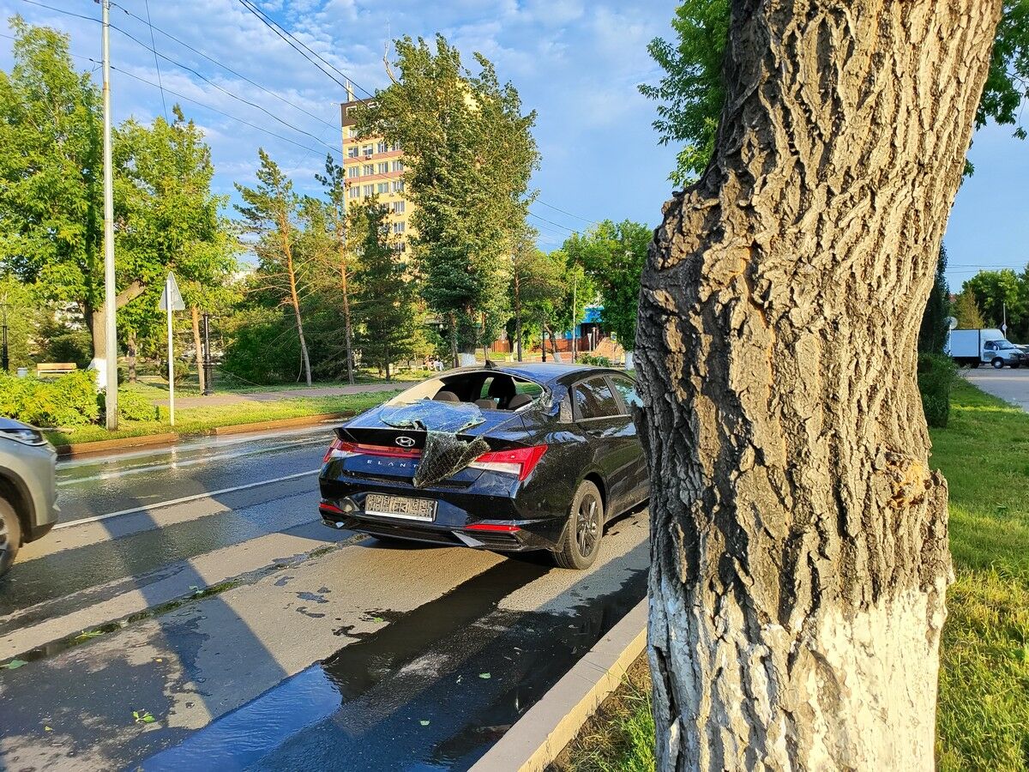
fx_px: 713
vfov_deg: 56.8
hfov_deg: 71.6
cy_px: 386
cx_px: 514
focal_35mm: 24
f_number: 1.89
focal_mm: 5.89
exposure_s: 1/319
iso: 50
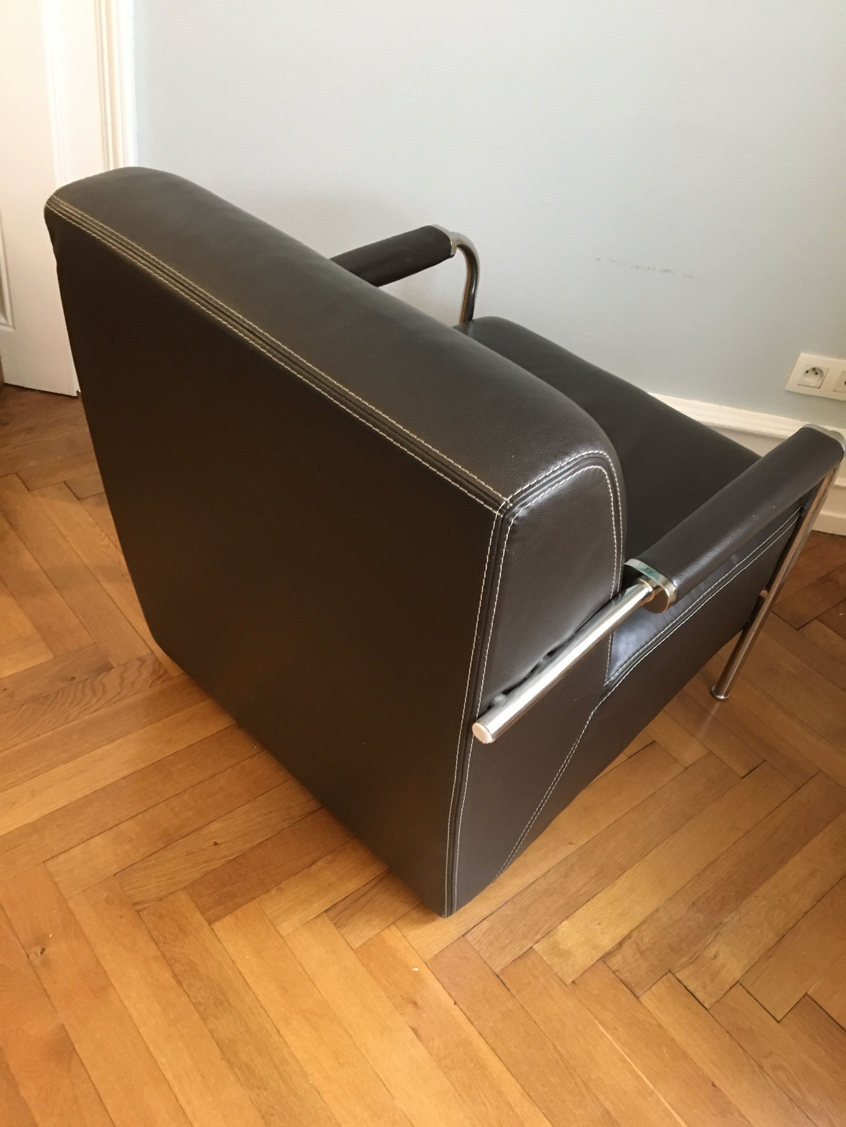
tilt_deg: -39.7
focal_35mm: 29
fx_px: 945
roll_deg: -12.4
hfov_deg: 48.2
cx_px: 423
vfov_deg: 61.7
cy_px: 564
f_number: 2.2
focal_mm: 4.15
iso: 400
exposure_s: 1/17
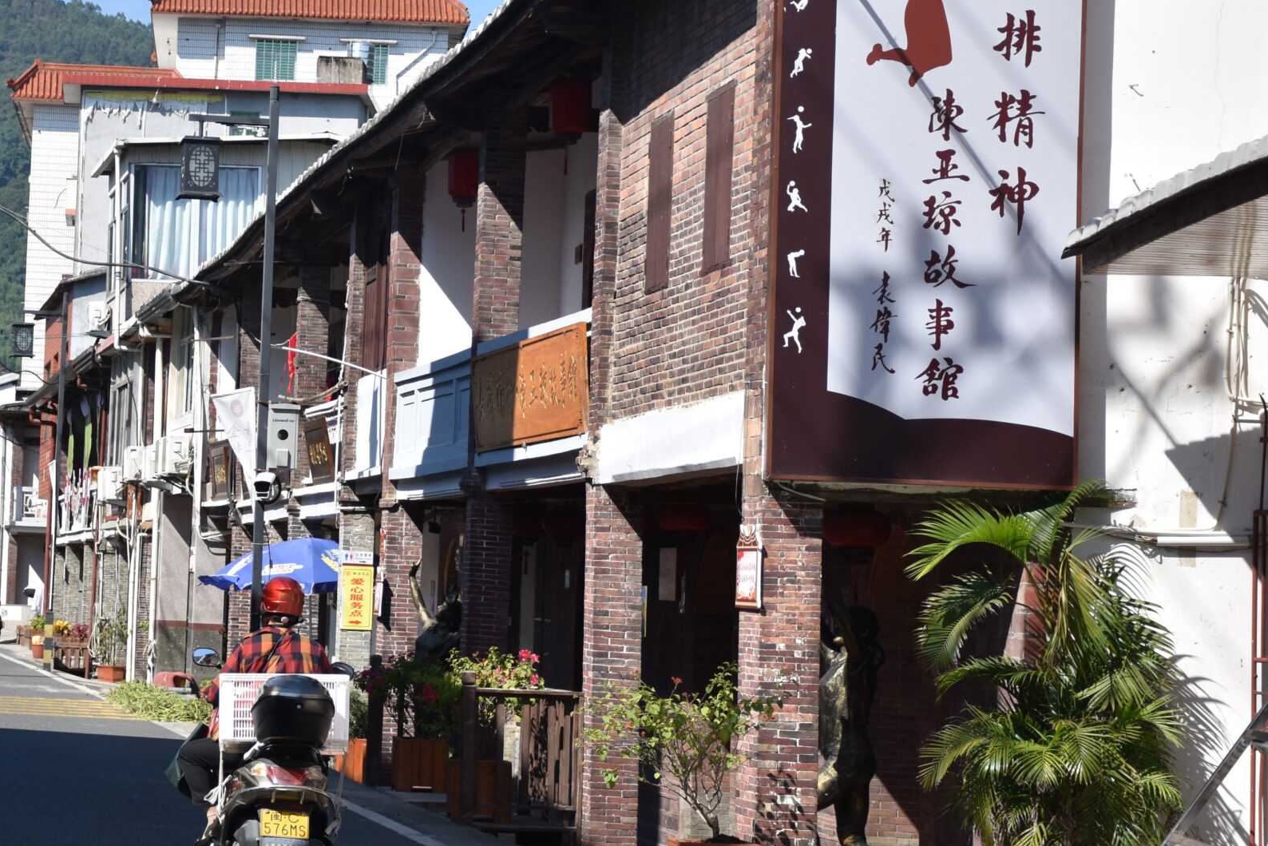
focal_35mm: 109
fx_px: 3832
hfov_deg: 18.6
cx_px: 283
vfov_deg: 12.6
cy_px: 349
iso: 160
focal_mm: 45
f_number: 5
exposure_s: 1/1000
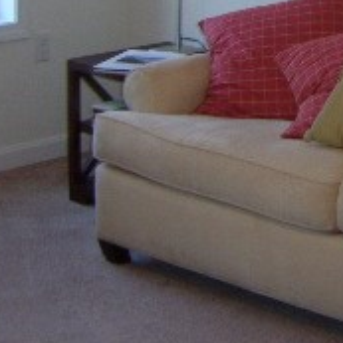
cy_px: -36
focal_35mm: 124
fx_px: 1390
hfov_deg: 13.4
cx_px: 482
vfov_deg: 13.8
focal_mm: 7.8
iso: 100
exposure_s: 1/30
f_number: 2.8
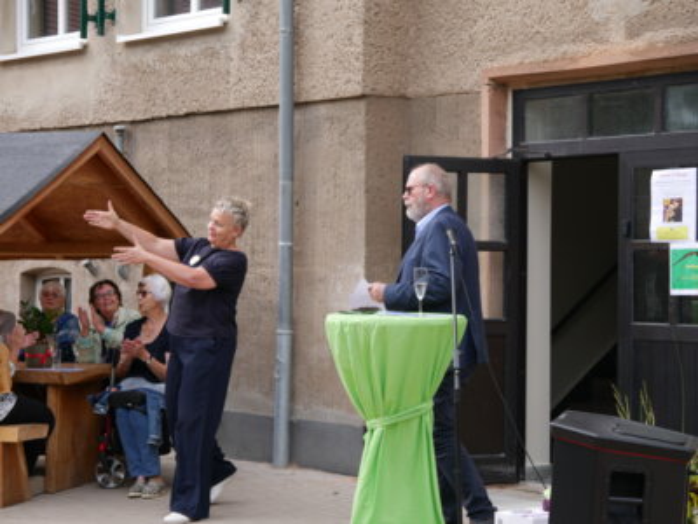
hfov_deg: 23.3
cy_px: 262
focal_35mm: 84
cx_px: 349
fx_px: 1694
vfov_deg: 17.6
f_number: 5.6
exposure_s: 1/200
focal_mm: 42
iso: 200
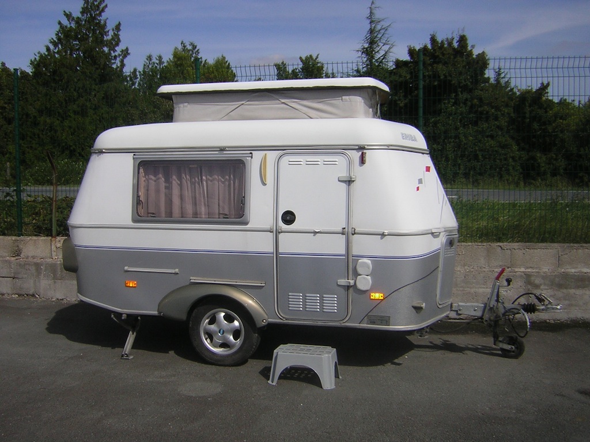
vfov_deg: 39.7
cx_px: 295
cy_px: 221
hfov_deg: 51.4
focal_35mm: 36
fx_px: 614
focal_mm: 4.7
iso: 50
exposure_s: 1/717
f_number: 5.2
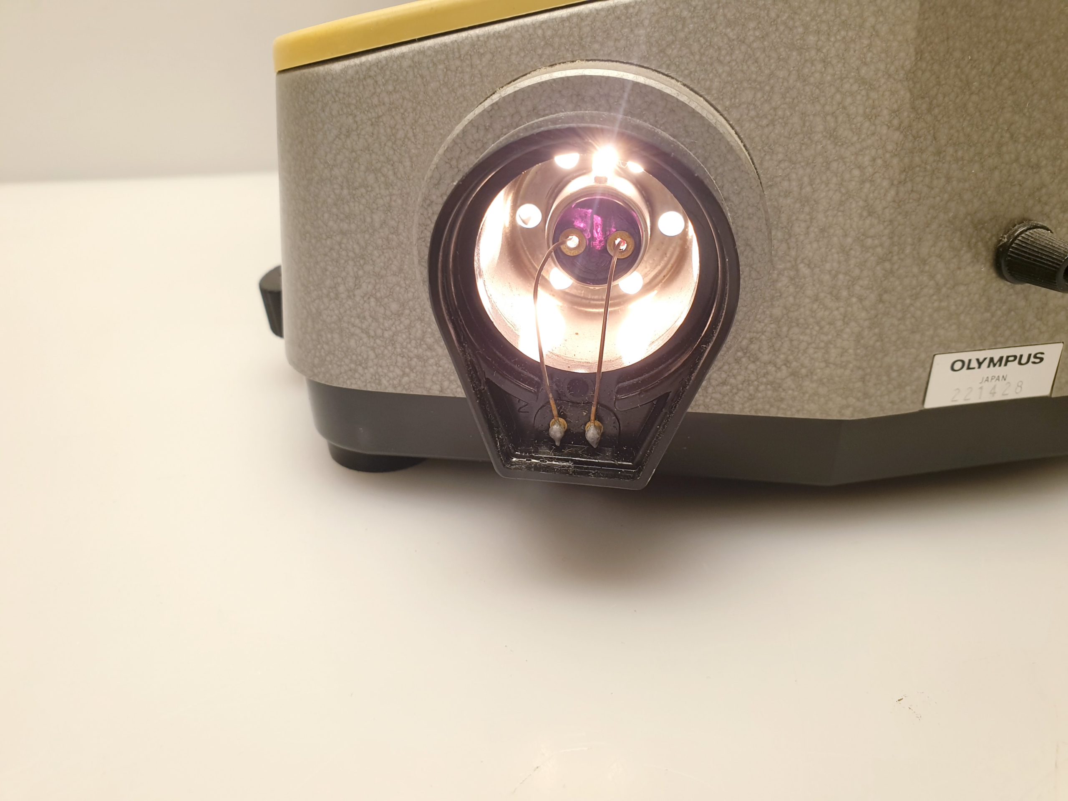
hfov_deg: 67.3
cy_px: 400
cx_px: 534
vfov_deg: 53.1
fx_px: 802
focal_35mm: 26
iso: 80
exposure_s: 1/50
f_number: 2.4
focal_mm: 4.3
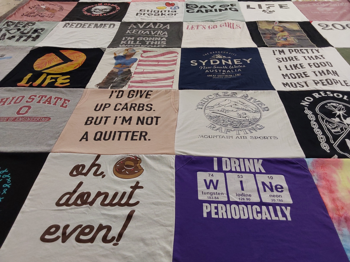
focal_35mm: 28
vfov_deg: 49.7
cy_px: 131
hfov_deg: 63.4
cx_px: 175
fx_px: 283
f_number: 1.9
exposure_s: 1/60
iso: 80
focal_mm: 2.91
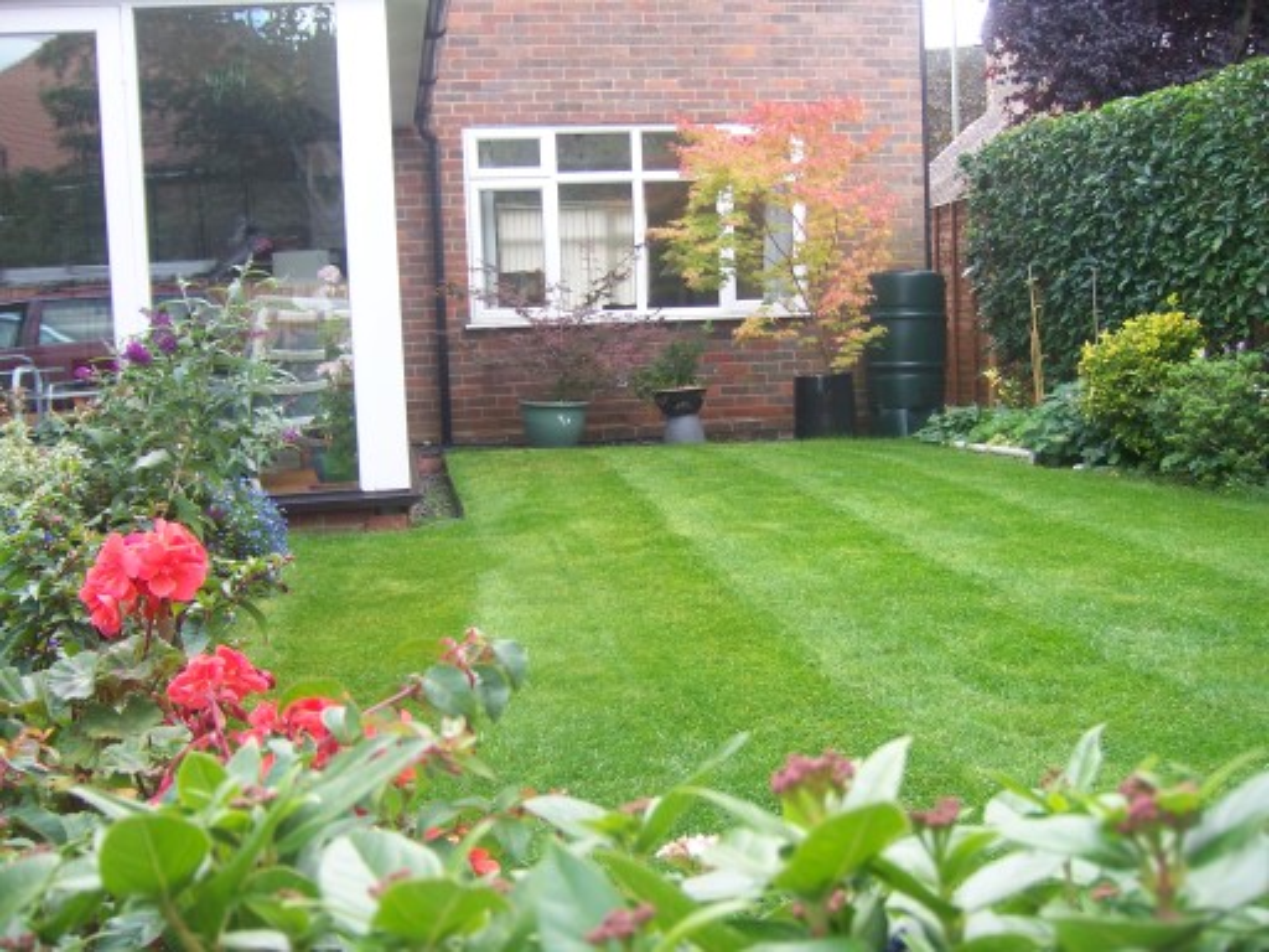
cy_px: 476
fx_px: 1320
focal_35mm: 36
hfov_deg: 51.4
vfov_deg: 39.7
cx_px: 634
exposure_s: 1/50
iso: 80
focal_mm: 6.2
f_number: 2.8
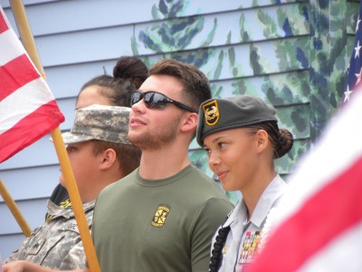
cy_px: 136
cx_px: 181
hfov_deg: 4.1
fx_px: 5030
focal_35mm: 481
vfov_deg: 3.1
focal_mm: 85.6
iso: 64
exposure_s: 1/147
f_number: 5
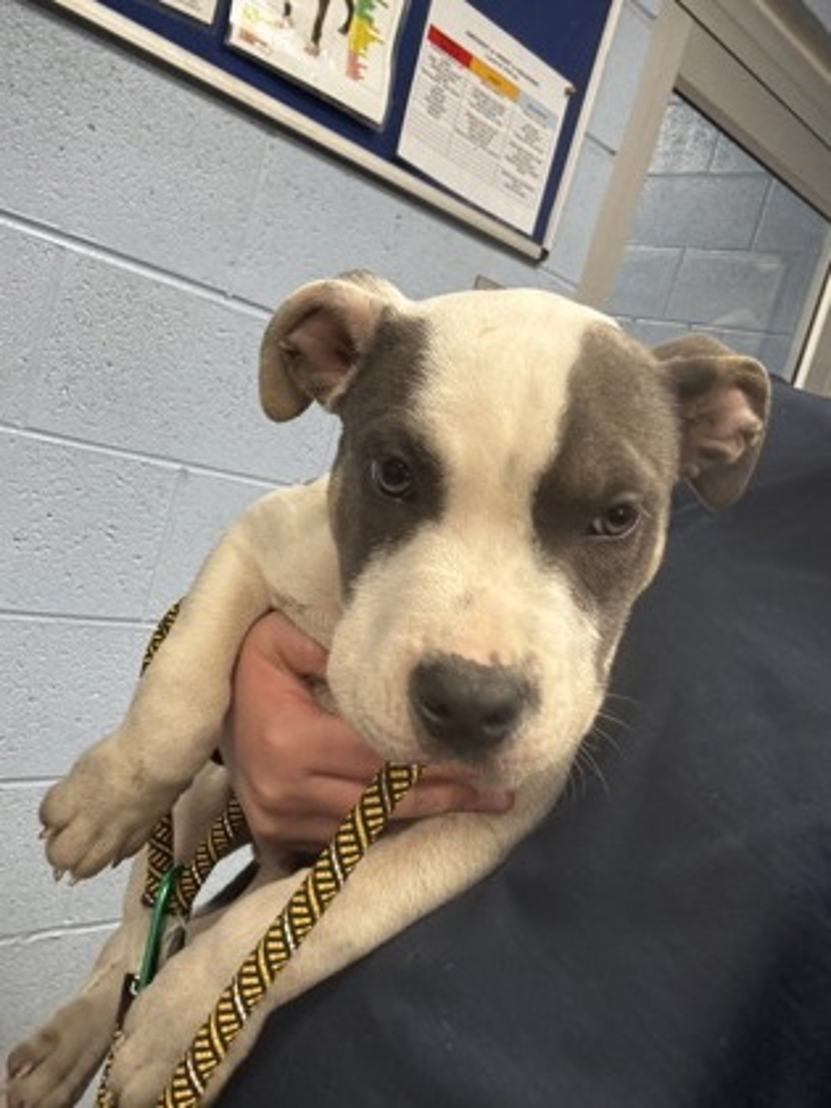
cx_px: 416
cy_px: 554
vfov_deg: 60.0
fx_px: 960
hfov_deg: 46.8
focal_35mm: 30
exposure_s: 1/43
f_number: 1.9
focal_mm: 2.69
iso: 80
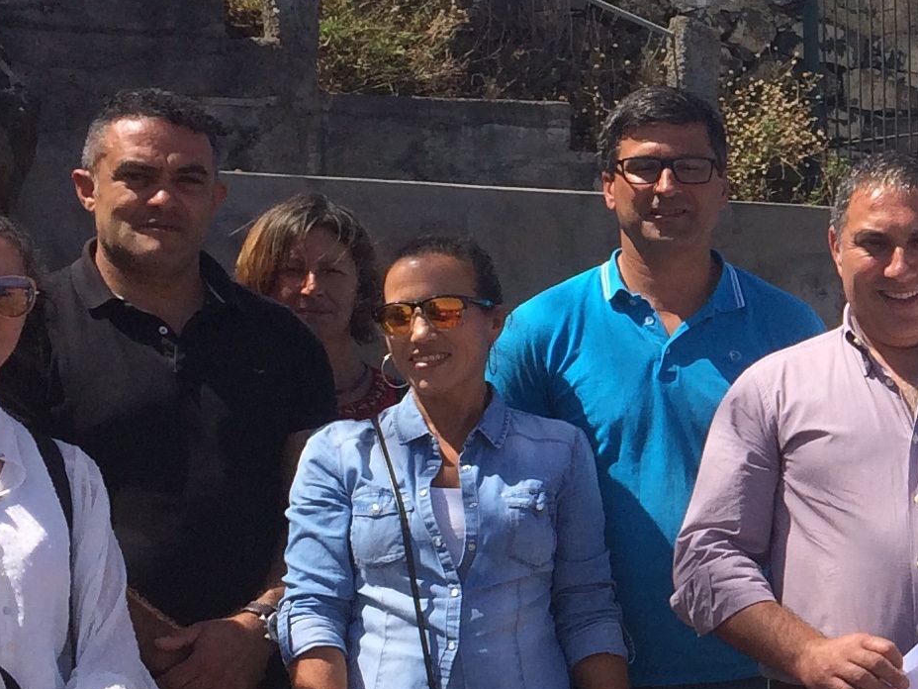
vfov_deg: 14.5
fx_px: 2705
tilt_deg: -3.7
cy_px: 457
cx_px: 1255
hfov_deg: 17.8
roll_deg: +0.2
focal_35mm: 102
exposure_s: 1/1866
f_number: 2.2
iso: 32
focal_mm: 4.15
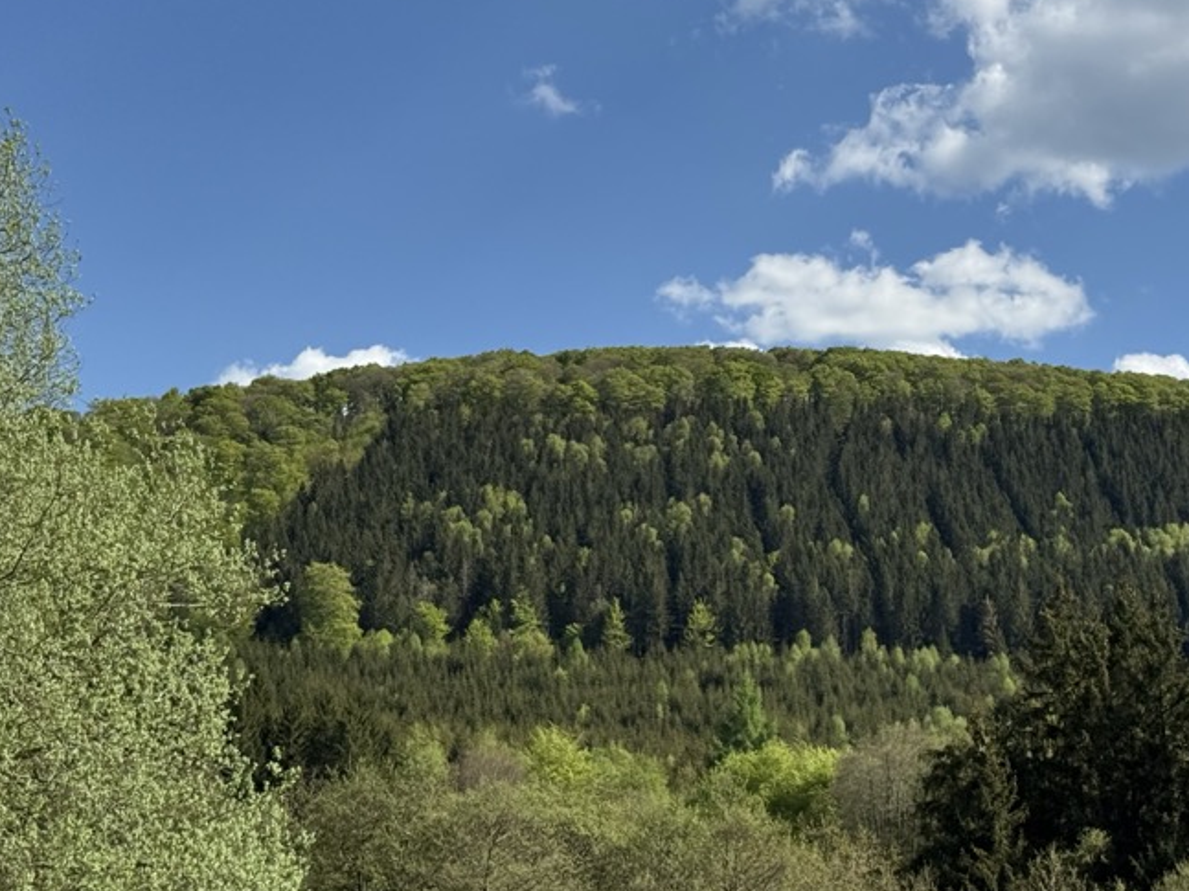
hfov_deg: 25.3
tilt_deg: +15.3
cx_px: 906
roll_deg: +1.0
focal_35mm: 76
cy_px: 325
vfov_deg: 19.3
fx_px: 2610
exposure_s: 1/7874
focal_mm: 6.76
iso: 100
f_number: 1.78
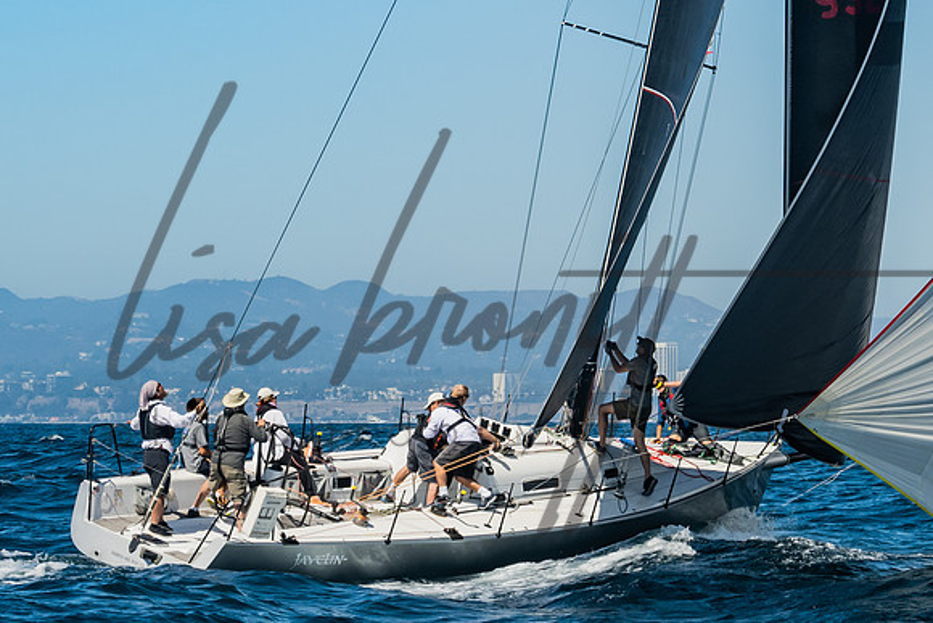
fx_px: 4402
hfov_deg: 12.1
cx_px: 666
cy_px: -98
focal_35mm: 170
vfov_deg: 8.0
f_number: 6.3
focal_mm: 61
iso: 160
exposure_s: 1/500
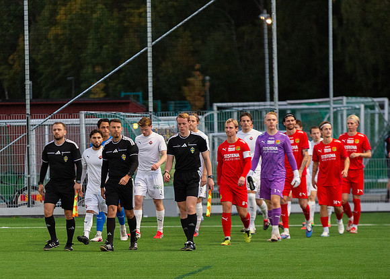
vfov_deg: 5.2
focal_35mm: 274
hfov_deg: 7.3
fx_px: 3039
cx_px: 116
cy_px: 182
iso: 6400
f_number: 3.2
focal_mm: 200
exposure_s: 1/800
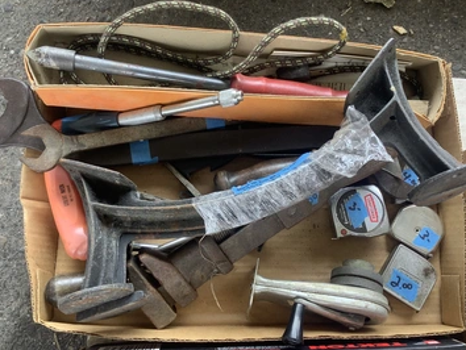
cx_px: 217
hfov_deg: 52.6
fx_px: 471
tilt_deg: -81.8
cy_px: 183
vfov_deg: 40.7
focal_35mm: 35
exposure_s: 1/120
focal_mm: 3.3
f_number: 2.4
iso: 50
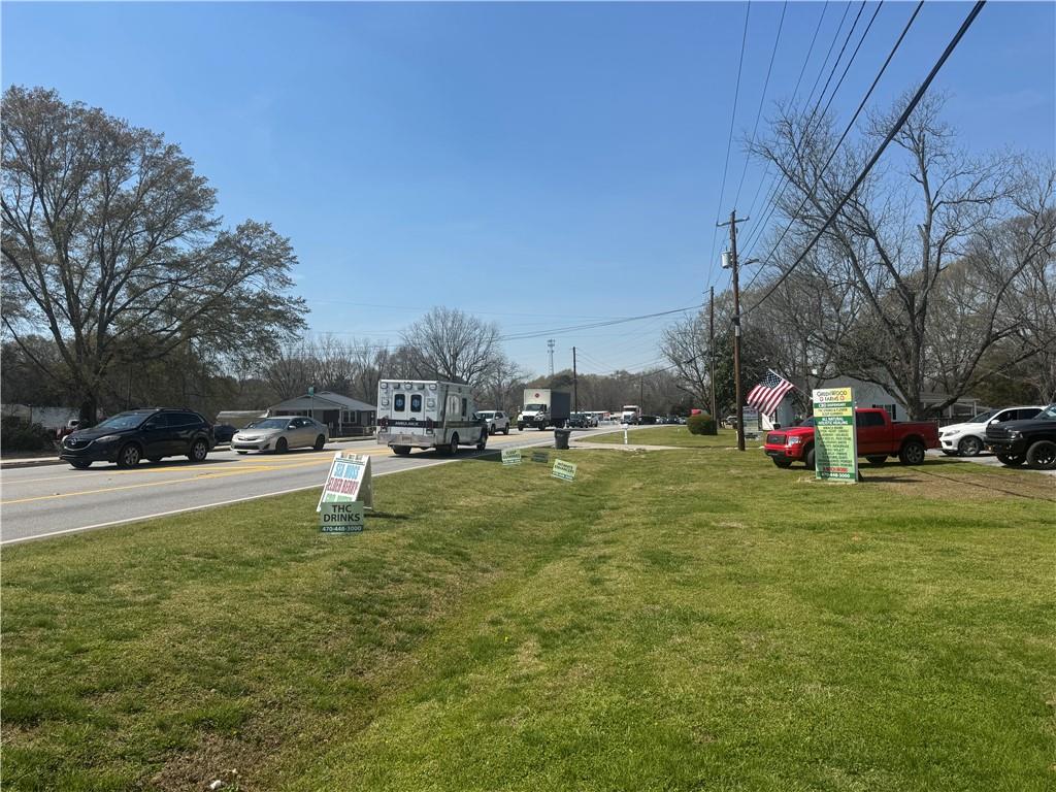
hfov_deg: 71.6
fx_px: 732
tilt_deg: +2.4
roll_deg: +0.5
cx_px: 528
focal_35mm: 24
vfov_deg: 56.8
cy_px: 396
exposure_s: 1/5348
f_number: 1.78
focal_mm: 6.76
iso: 80
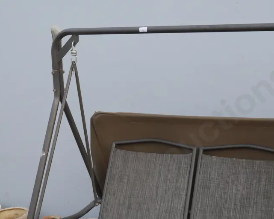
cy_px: 142
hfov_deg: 34.8
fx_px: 430
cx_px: 194
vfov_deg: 28.5
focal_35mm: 53
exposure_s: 1/60
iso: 400
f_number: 10
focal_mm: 17
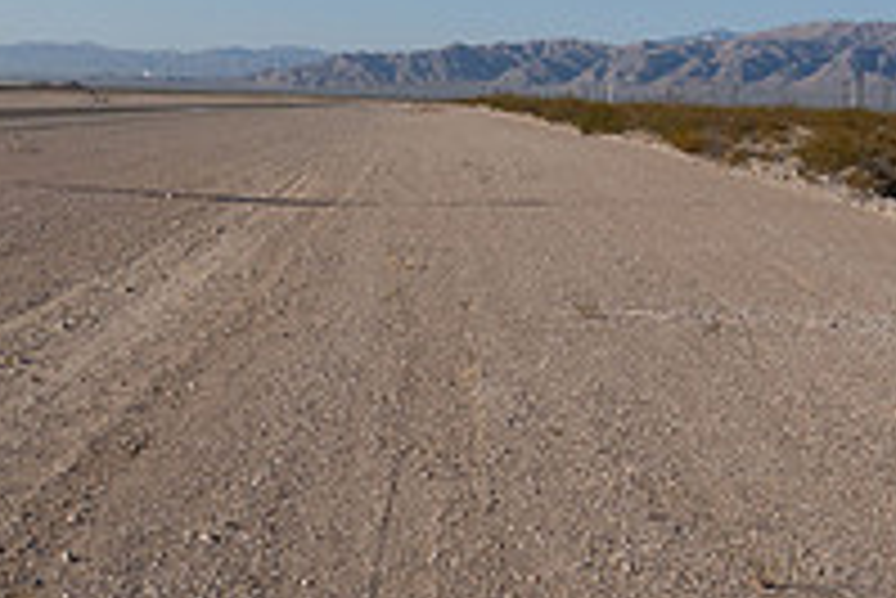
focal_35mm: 70
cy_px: 88
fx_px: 1743
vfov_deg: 19.2
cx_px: -135
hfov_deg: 26.2
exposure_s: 1/2000
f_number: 11
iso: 800
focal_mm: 24
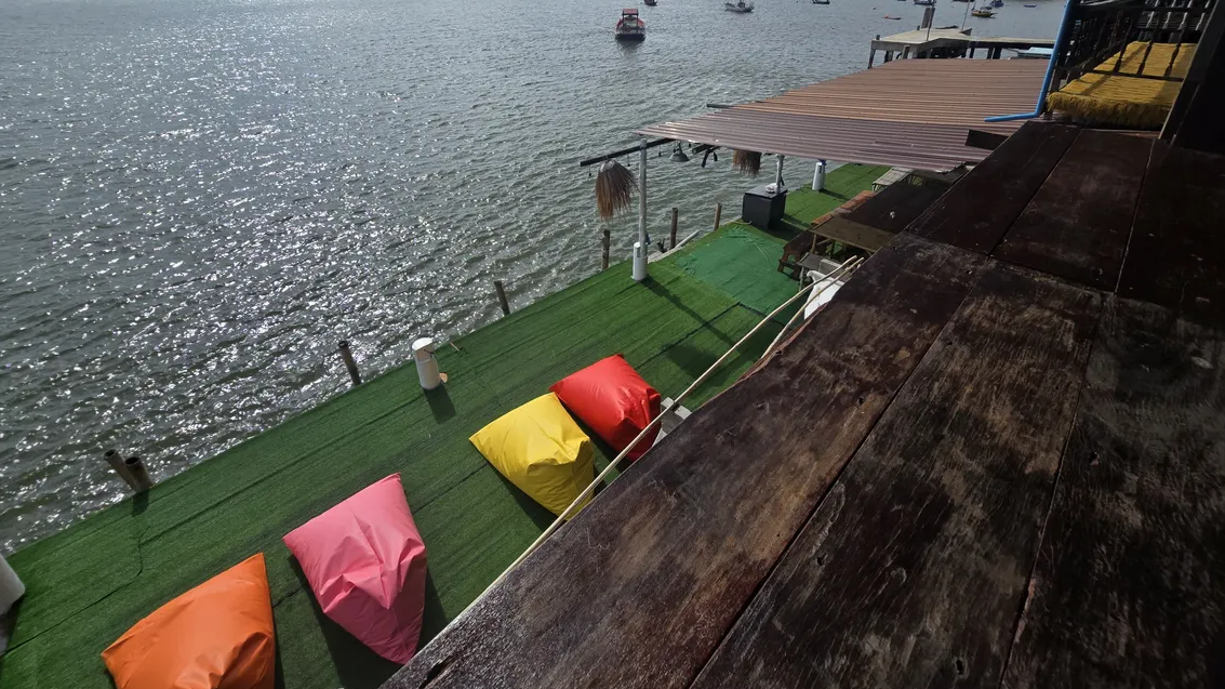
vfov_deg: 68.1
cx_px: 610
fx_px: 487
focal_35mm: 15
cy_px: 218
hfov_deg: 103.0
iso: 50
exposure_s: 1/4087
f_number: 2.2
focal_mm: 2.2
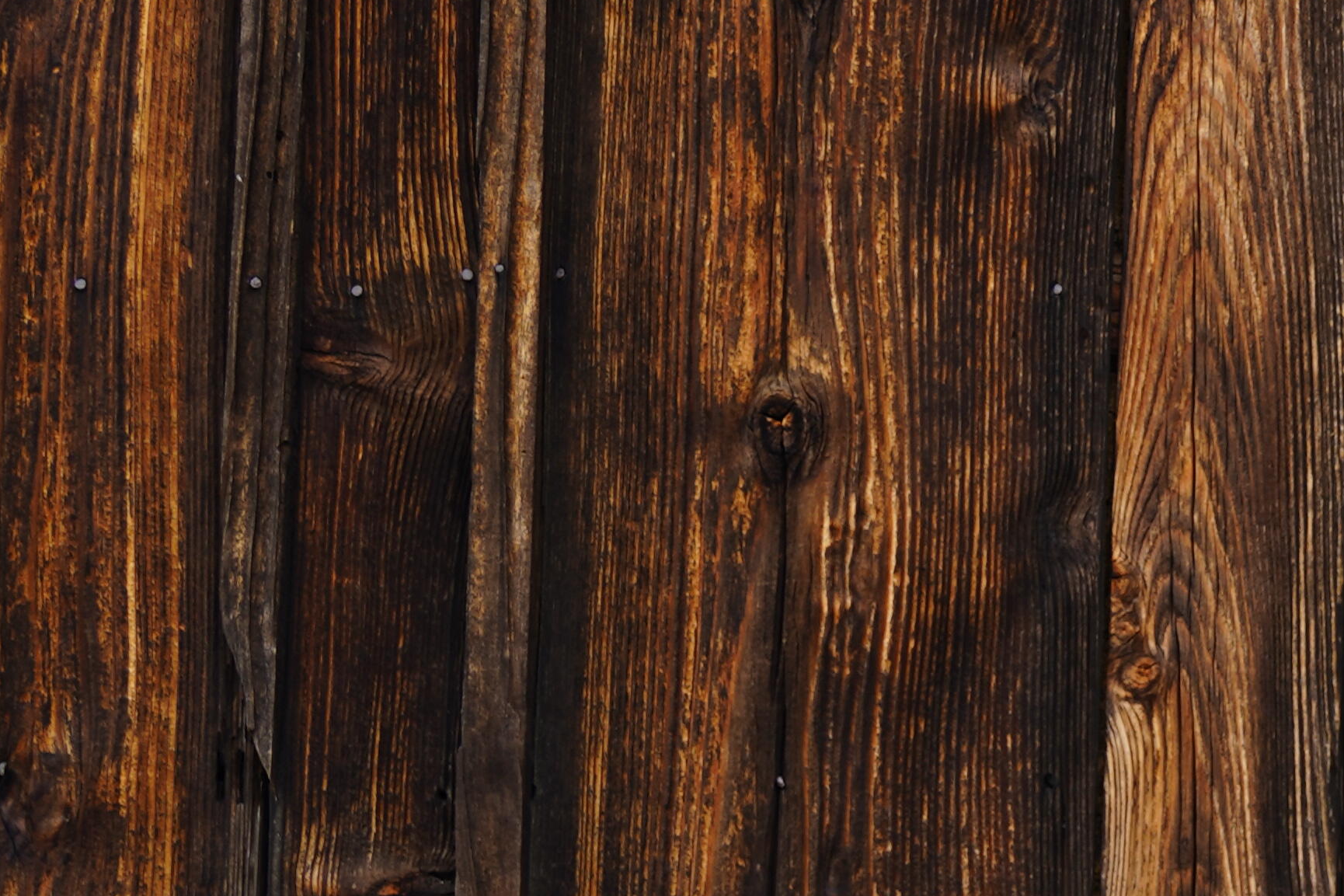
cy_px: 835
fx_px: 4143
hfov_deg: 17.3
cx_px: 1746
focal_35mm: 111
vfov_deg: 12.2
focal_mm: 32
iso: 100
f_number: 5
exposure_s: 1/80
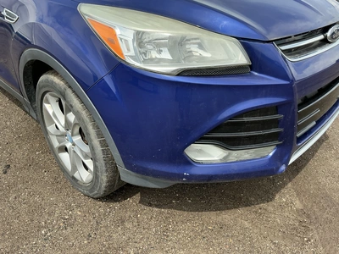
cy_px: 127
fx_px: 274
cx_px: 170
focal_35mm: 28
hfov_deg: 63.4
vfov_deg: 49.7
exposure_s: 1/683
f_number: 1.8
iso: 25
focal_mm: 3
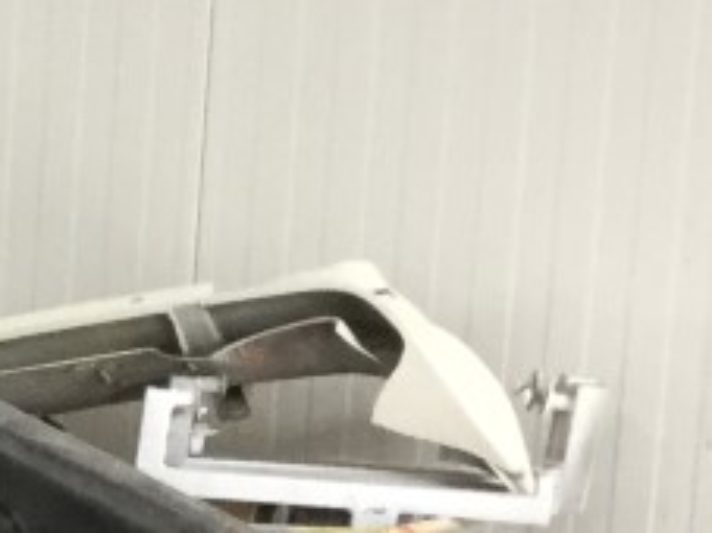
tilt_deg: -14.8
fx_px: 4050
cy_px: 1154
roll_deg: -0.6
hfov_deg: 9.1
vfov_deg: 7.2
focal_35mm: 197
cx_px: -991
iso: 100
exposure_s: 1/33
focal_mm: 3.3
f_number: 2.4
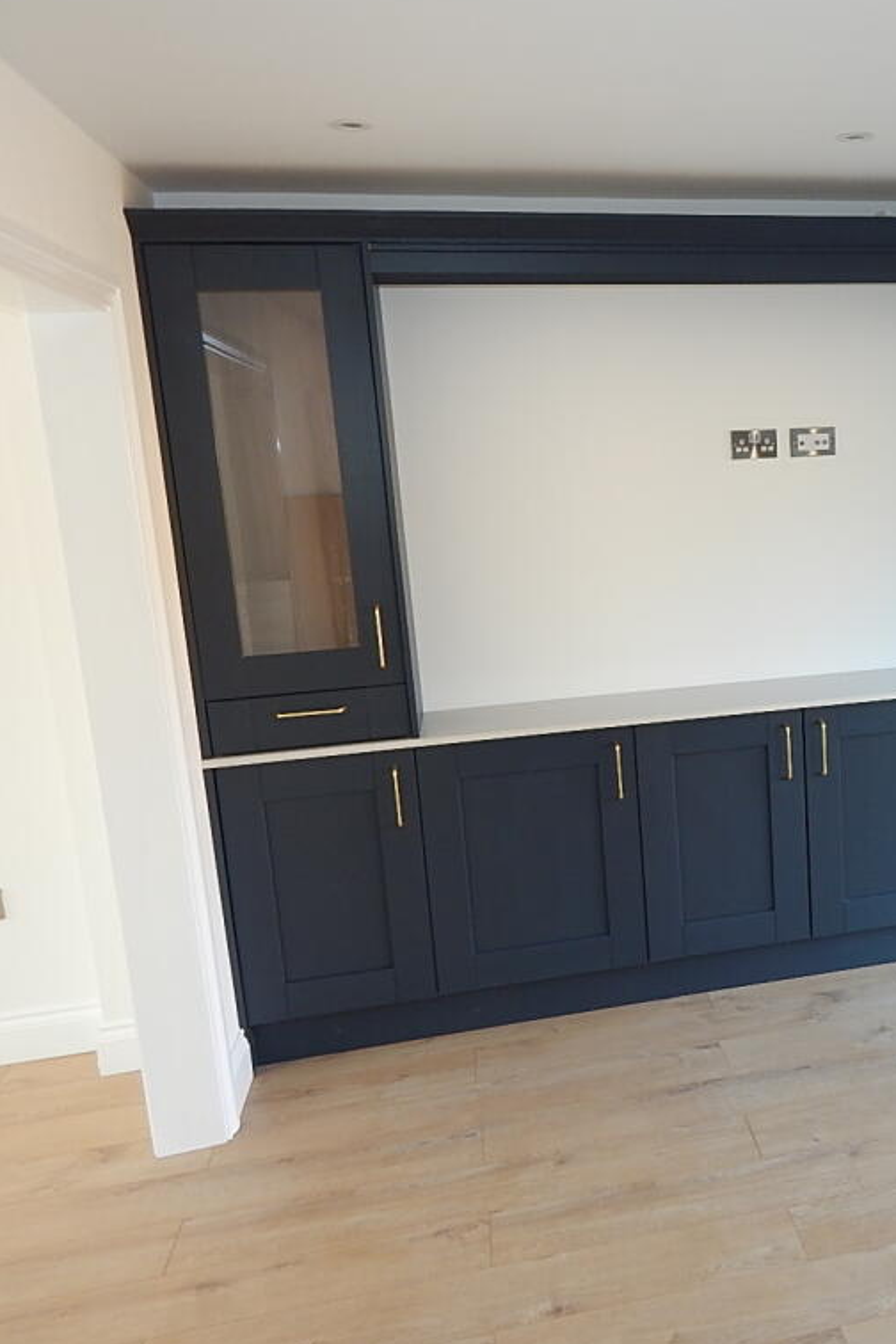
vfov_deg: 60.3
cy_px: 670
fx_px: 1157
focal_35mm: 31
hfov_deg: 39.5
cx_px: 793
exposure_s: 1/30
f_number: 3
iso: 125
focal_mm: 4
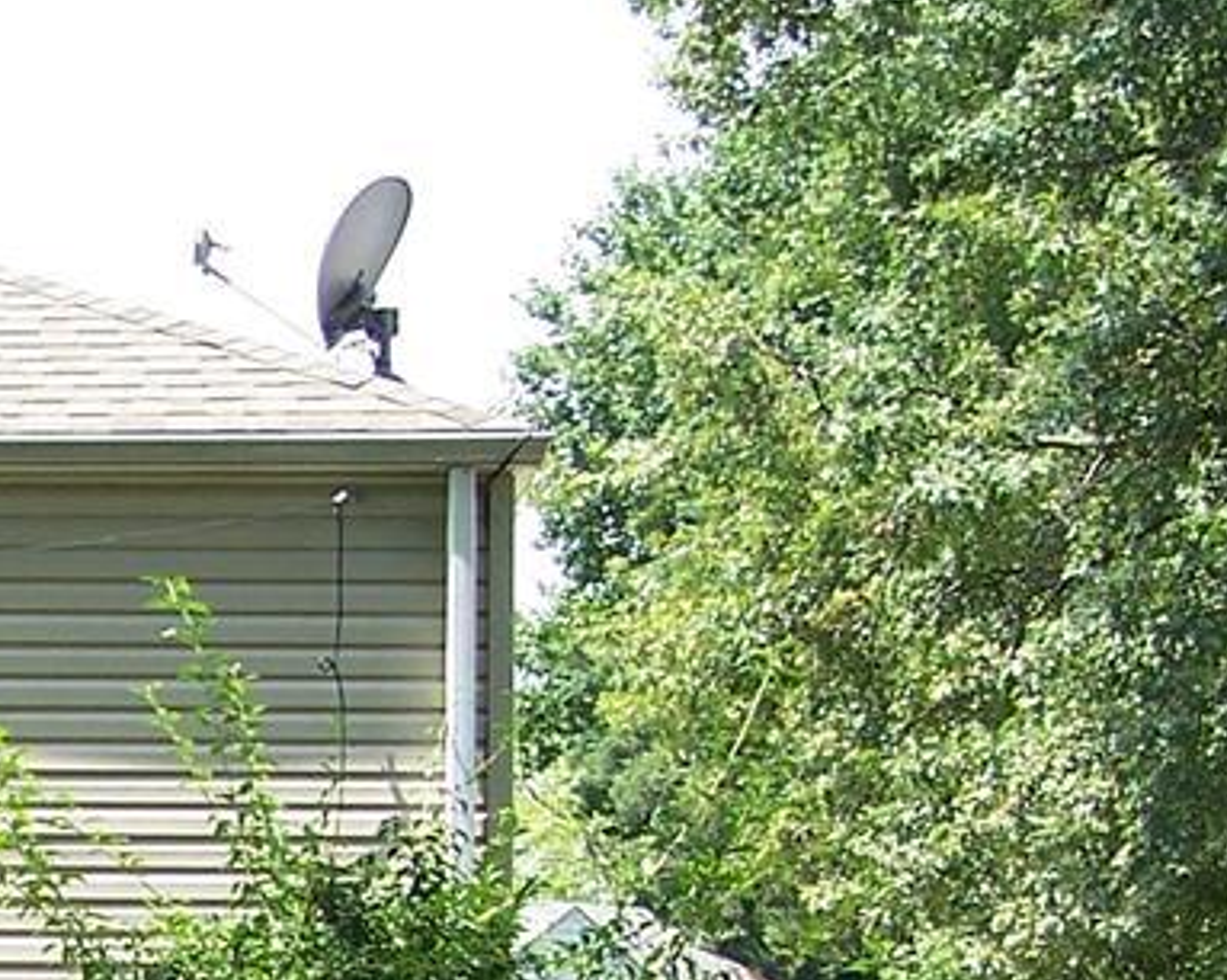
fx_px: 5481
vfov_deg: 9.8
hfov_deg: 11.7
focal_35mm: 151
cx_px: -1105
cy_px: 1601
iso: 64
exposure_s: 1/200
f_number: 2.8
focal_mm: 7.8
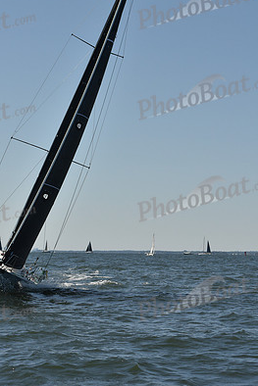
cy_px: 160
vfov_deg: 19.8
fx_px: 1106
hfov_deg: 13.3
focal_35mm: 103
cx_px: 87
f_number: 4.5
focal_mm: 70
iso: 250
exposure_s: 1/1250
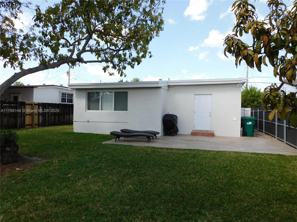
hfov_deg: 71.6
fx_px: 206
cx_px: 148
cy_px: 111
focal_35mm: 24
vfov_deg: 56.8
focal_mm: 4.3
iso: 125
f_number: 3.3
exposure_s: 1/640
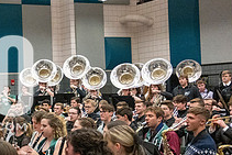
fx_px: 426
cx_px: -49
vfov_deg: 20.6
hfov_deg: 26.8
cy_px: 87
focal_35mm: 66
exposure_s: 1/500
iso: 10000
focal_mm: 24
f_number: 4
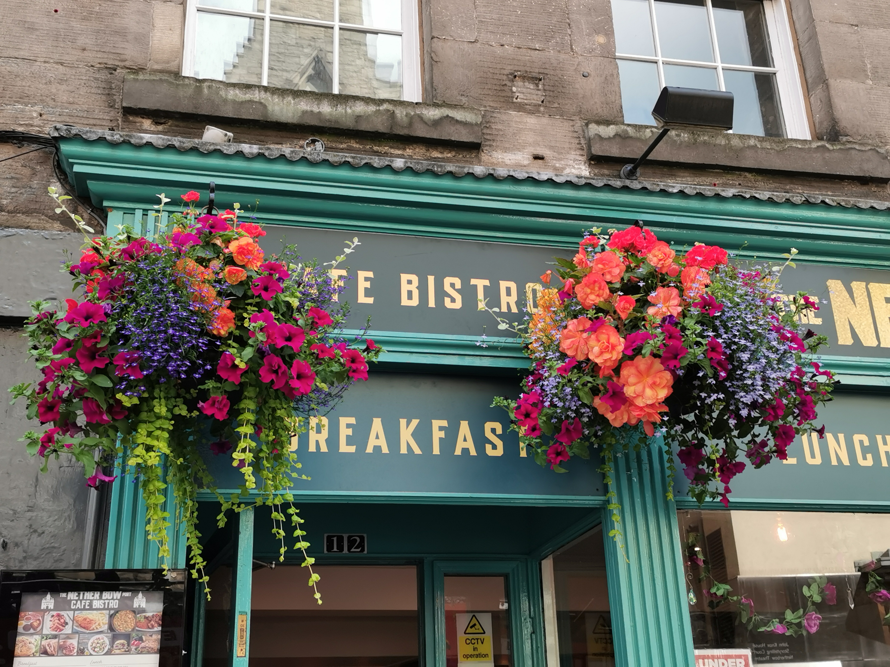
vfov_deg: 35.1
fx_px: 1054
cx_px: 445
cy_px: 334
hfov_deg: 45.8
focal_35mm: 41
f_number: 1.6
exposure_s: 1/544
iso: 50
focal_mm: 5.56
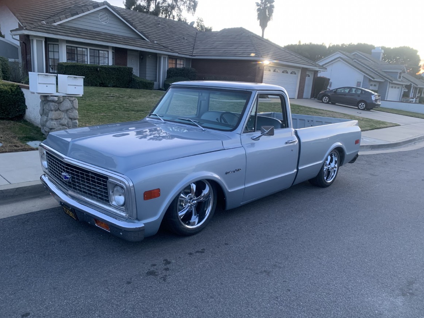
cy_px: 164
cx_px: 219
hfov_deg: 65.3
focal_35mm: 27
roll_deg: -4.2
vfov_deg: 51.3
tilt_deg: -13.5
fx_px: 331
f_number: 1.8
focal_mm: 4.25
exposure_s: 1/60
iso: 200
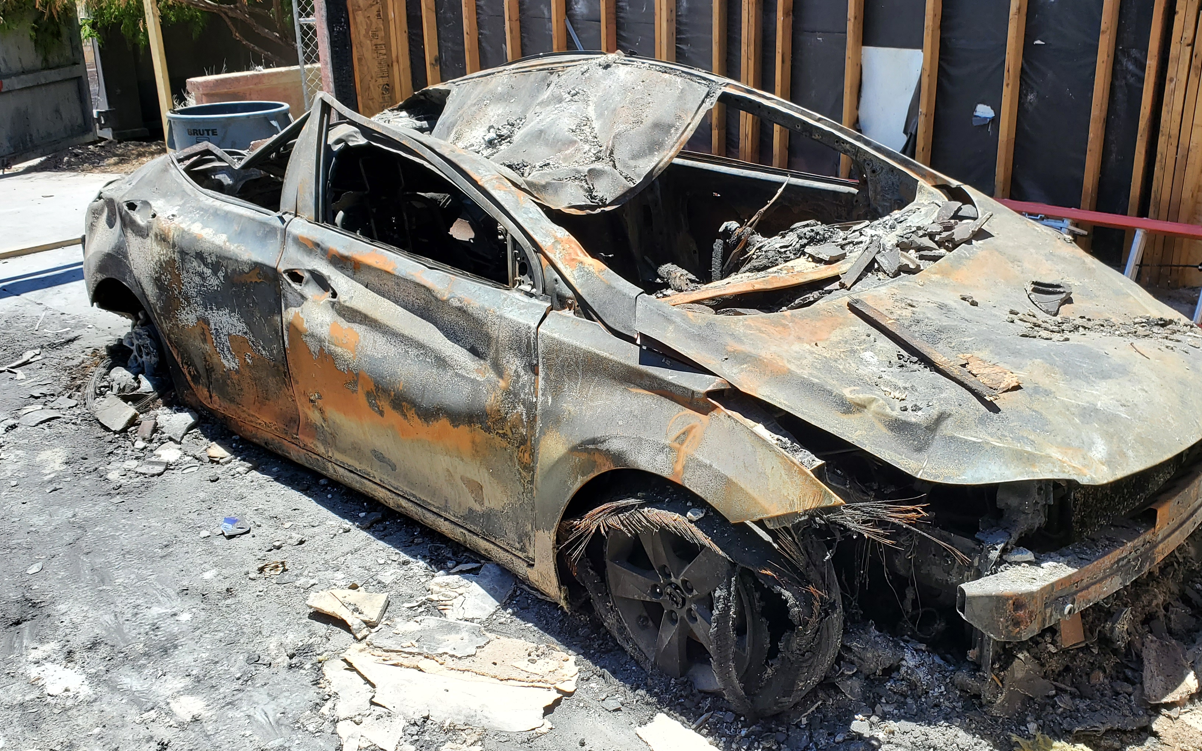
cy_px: 350
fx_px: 1114
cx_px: 630
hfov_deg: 56.7
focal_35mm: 34
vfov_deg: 37.3
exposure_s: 1/934
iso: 50
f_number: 2.4
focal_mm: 4.3
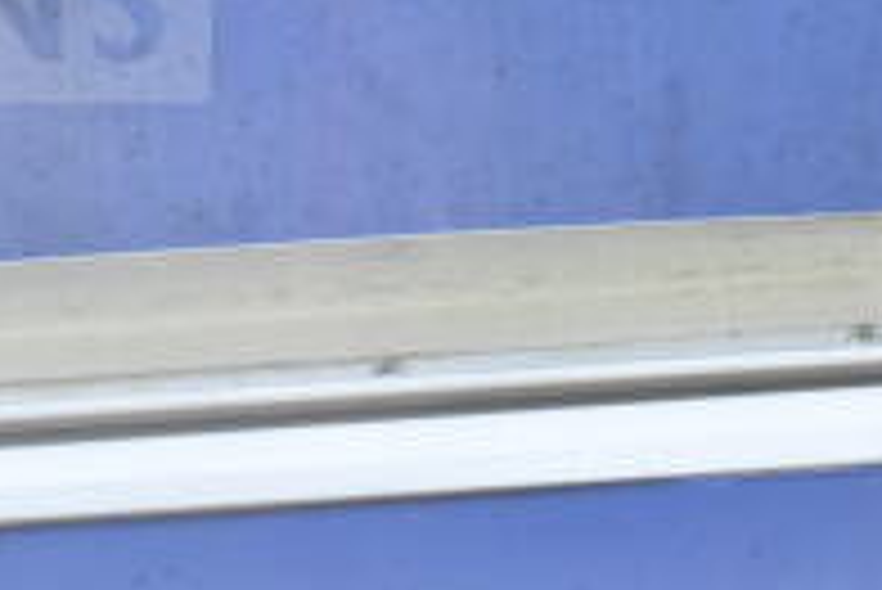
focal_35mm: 257
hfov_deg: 7.9
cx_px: -297
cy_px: -254
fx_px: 6290
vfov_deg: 5.3
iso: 1600
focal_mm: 55
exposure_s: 1/400
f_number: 13
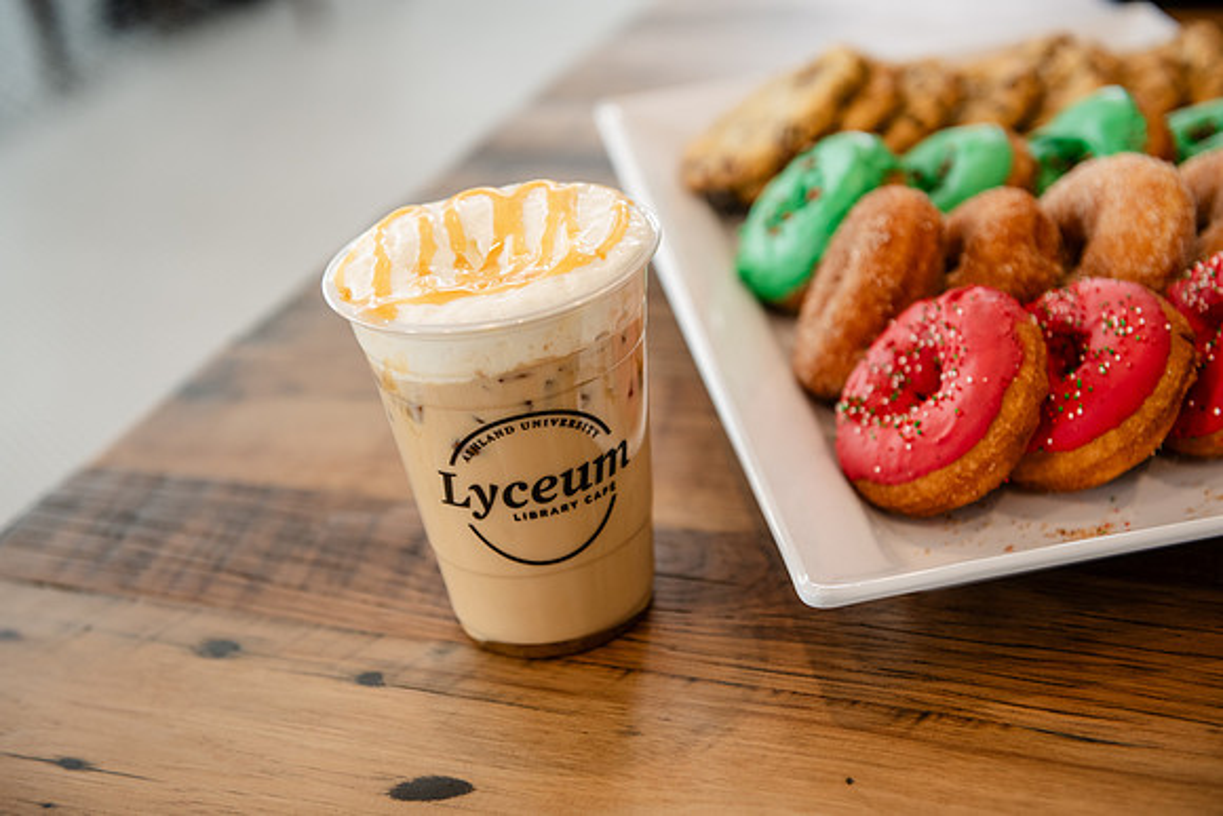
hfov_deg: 35.6
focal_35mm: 56
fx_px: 1903
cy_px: 408
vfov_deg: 24.2
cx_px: 612
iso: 500
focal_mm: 56
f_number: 3.5
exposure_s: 1/200
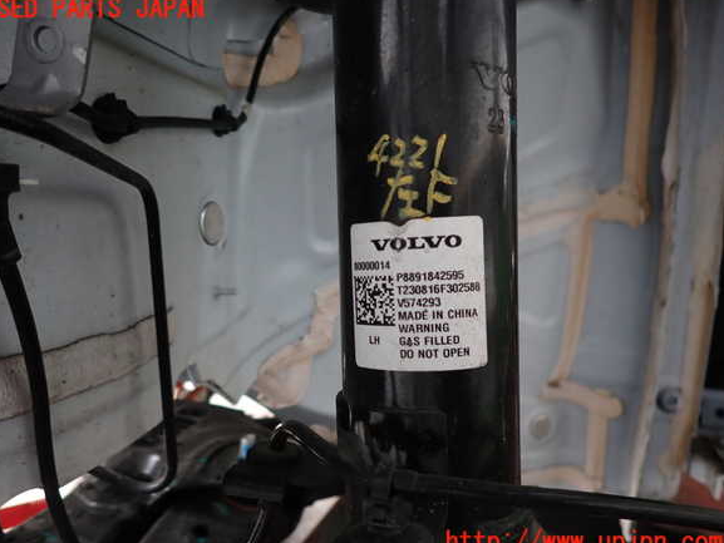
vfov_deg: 53.1
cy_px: 276
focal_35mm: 26
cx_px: 353
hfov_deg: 67.3
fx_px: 544
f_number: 2
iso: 200
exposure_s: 1/60
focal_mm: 4.5
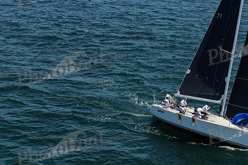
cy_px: 16
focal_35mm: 81
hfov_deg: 24.9
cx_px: 167
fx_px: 558
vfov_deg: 16.6
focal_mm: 8.6
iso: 100
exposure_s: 1/1250
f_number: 3.8
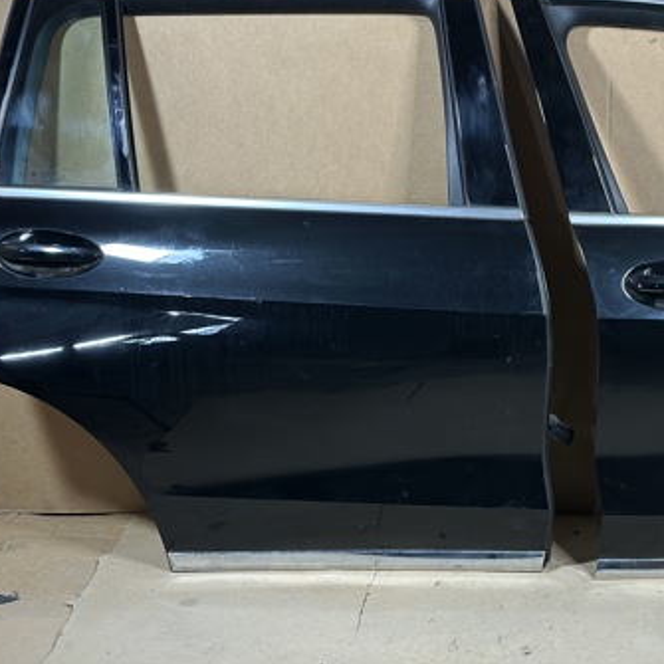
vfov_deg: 21.4
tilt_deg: -14.9
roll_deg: +0.2
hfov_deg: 21.1
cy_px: 271
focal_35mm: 81
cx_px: 541
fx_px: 1758
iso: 250
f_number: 1.78
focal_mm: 6.86
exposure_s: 1/50
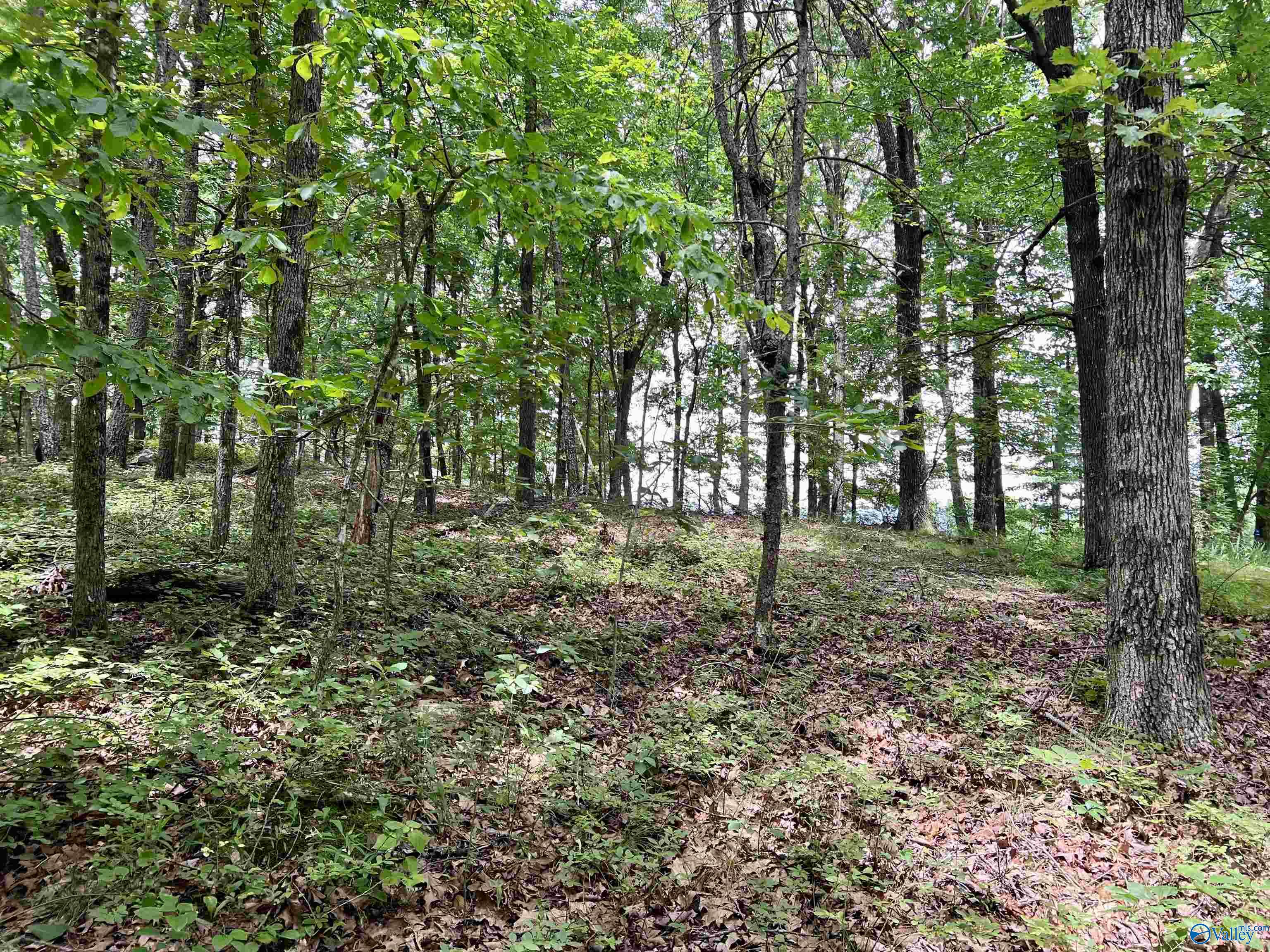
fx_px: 954
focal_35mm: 26
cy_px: 476
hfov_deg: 67.3
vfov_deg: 53.1
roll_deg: -0.8
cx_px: 635
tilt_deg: +1.7
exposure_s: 1/294
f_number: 1.5
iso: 50
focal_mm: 5.7
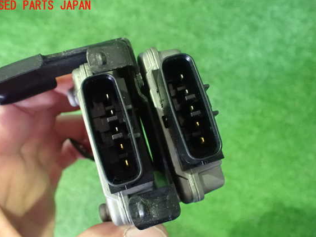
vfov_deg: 44.1
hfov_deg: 56.8
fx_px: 292
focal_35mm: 32
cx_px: 157
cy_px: 125
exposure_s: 1/30
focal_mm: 5.4
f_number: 2.3
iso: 1600
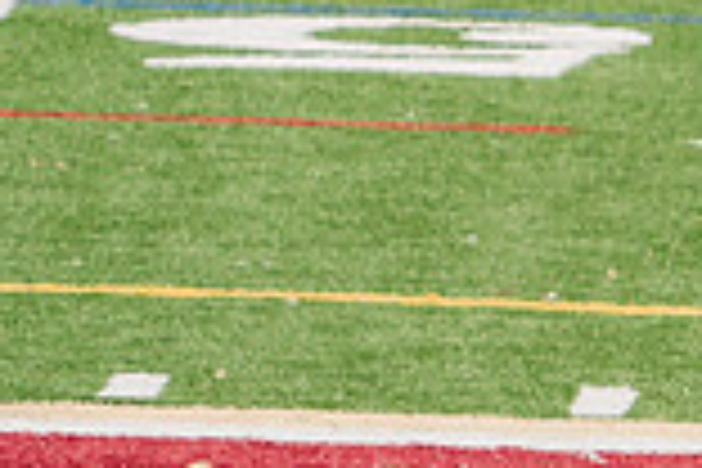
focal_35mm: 1490
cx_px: 1743
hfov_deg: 1.4
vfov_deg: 0.9
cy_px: 241
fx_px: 29053
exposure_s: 1/1600
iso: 400
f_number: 5.6
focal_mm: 282
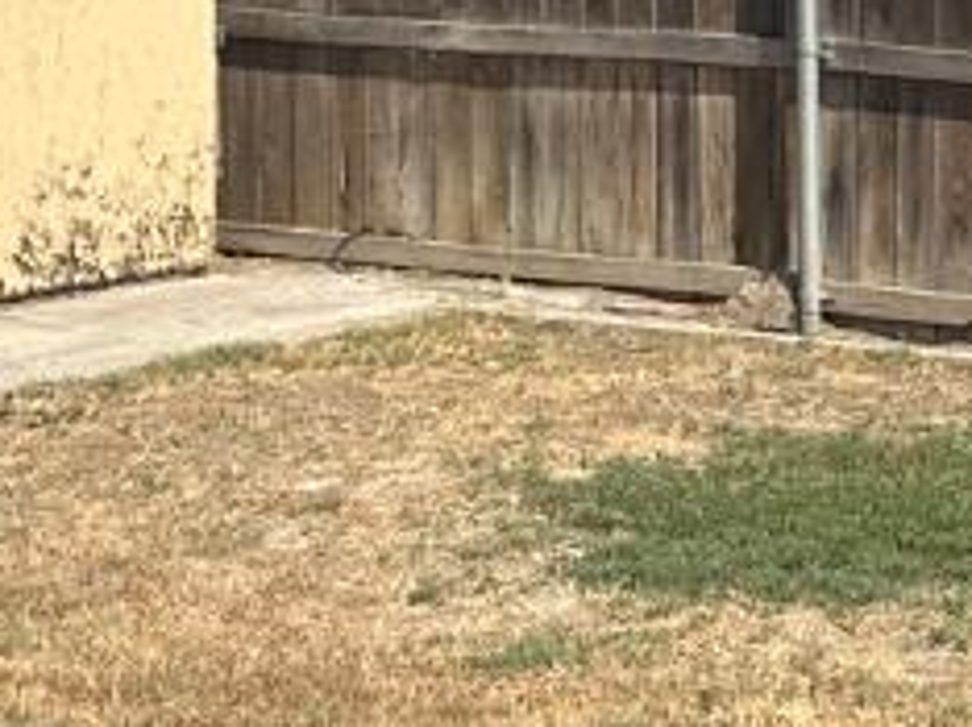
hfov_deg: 12.8
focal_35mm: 154
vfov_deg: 9.4
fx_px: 4320
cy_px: -355
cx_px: 561
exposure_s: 1/6211
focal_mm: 6.86
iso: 80
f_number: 1.78
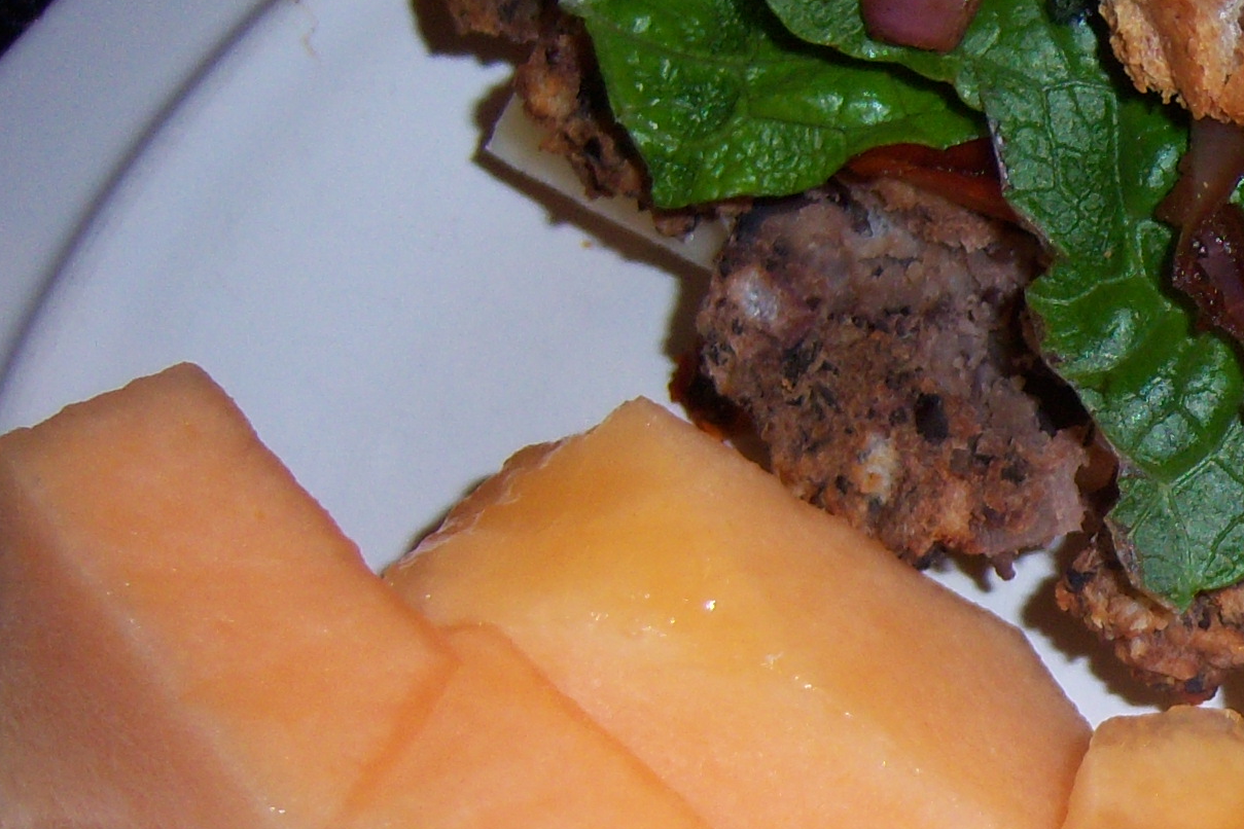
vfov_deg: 12.1
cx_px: 1687
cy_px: 670
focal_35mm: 113
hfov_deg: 16.9
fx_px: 3904
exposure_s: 1/60
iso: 80
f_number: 2.8
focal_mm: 7.5
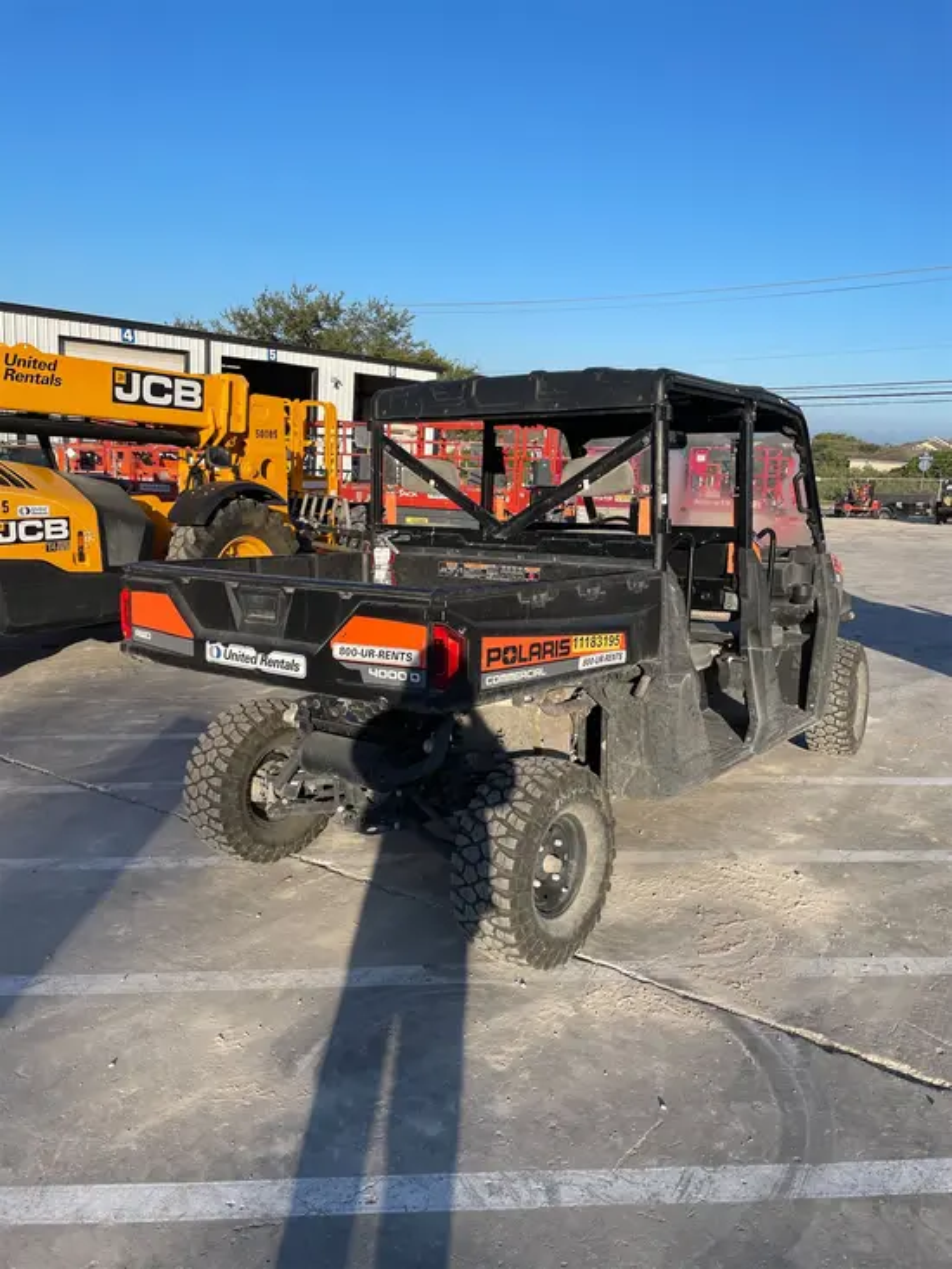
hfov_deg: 53.1
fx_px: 953
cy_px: 634
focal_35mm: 26
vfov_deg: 67.3
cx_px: 476
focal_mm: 4.2
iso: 50
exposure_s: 1/3731
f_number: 1.6
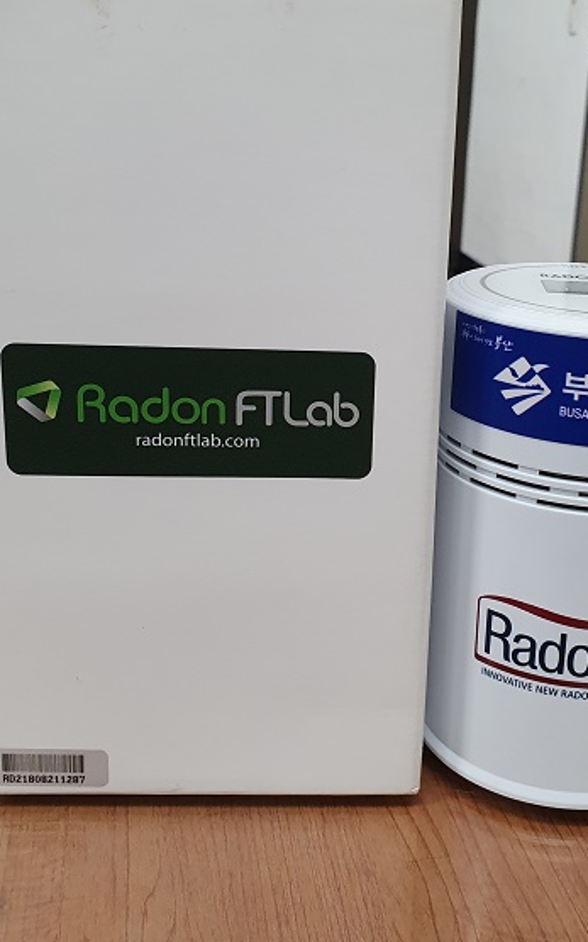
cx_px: 379
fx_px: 1027
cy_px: 362
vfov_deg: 48.9
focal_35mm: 40
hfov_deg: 31.8
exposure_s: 1/120
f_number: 2.4
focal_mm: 4.32
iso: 160
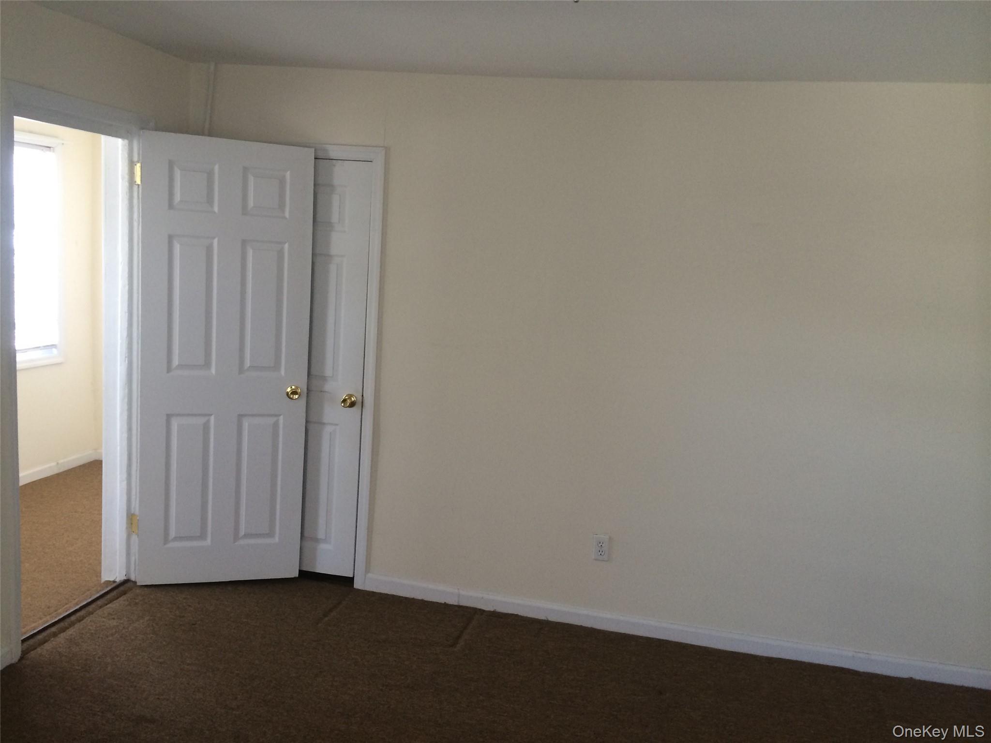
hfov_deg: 60.0
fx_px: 859
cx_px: 496
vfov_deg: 46.8
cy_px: 372
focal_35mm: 30
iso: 125
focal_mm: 4.12
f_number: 2.2
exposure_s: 1/30
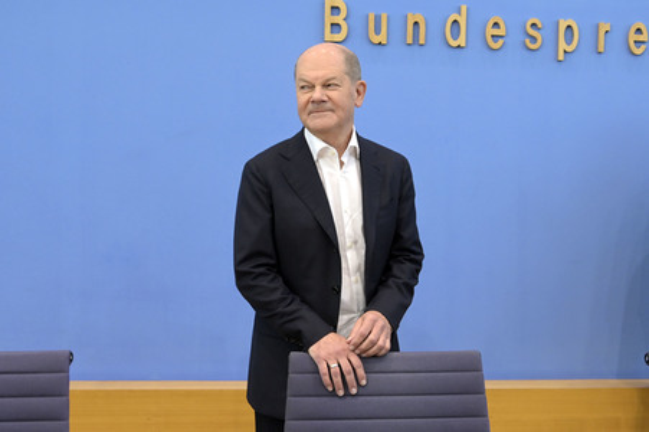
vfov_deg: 38.8
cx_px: 324
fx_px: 612
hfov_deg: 55.8
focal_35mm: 34
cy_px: 216
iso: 4000
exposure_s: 1/640
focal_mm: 34
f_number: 5.6
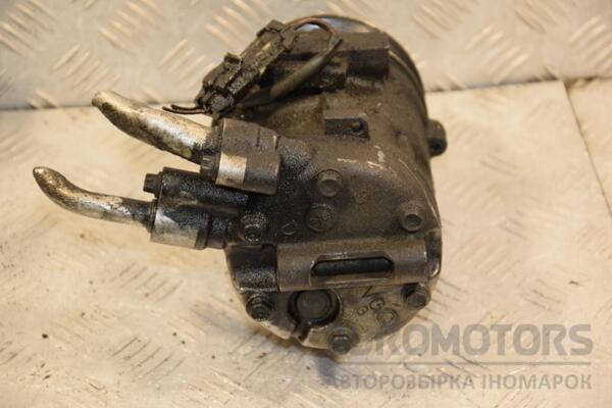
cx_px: 306
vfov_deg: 11.4
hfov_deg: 17.1
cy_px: 204
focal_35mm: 120
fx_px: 2040
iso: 800
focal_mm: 80
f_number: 5.3
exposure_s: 1/125
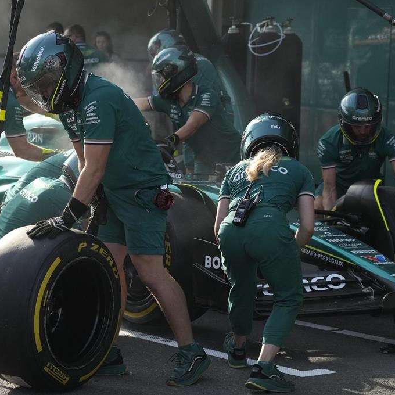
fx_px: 1652
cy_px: 197
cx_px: 166
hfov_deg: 13.6
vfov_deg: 13.6
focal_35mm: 128
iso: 2000
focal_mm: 100
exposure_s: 1/4000
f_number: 5.6
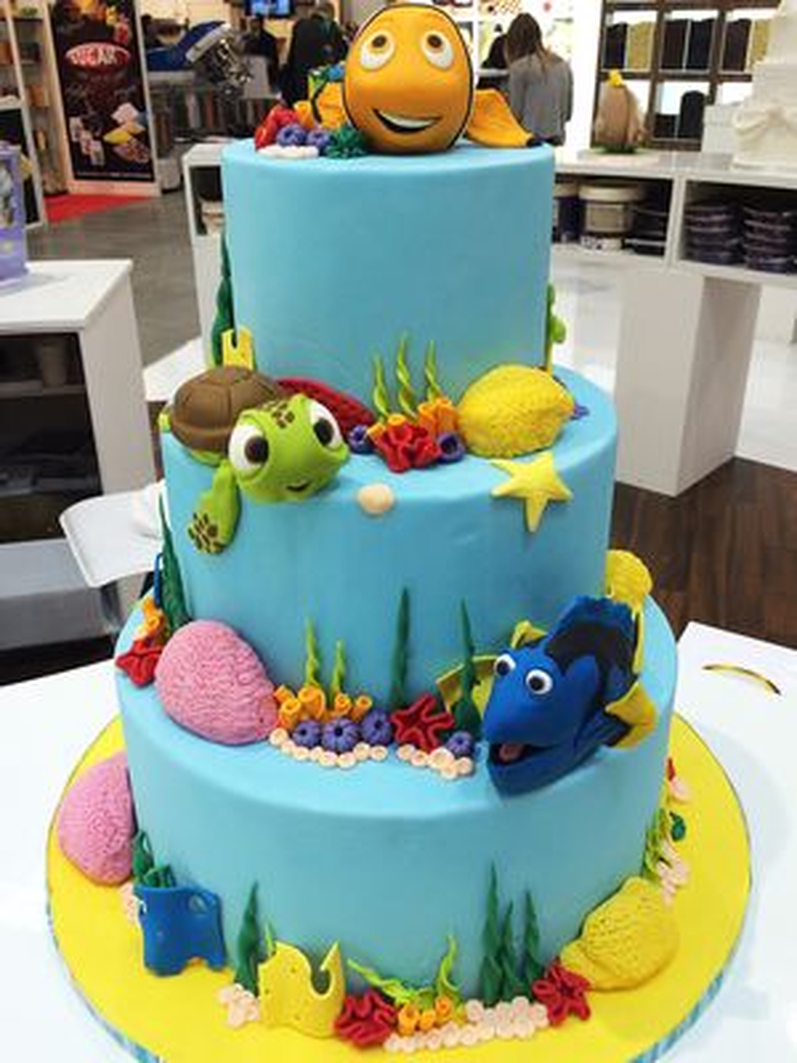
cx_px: 398
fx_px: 921
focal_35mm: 30
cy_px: 532
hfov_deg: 46.8
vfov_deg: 60.0
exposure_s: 1/50
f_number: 2.2
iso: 50
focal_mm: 4.12
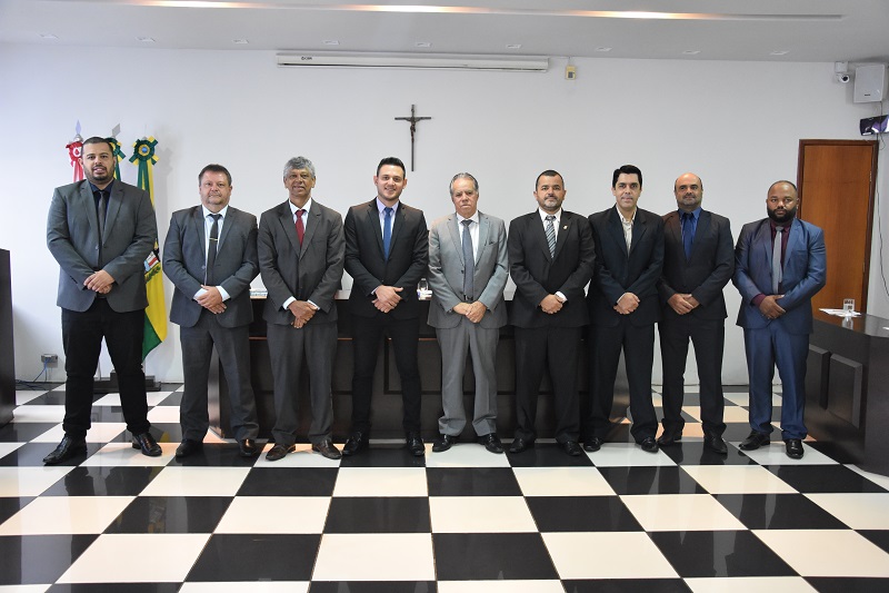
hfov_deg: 57.2
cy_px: 296
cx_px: 444
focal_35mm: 33
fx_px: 815
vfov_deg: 40.0
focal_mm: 22
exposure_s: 1/80
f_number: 4.5
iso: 3200
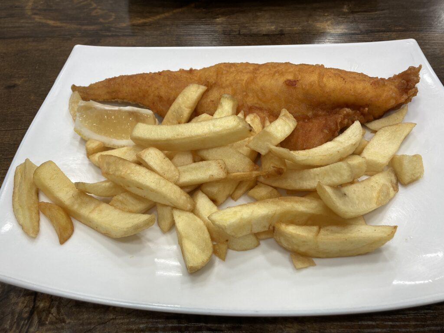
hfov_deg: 63.4
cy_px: 166
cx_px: 222
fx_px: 359
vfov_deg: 49.7
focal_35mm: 28
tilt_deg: -50.5
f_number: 1.8
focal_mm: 3.99
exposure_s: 1/100
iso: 32
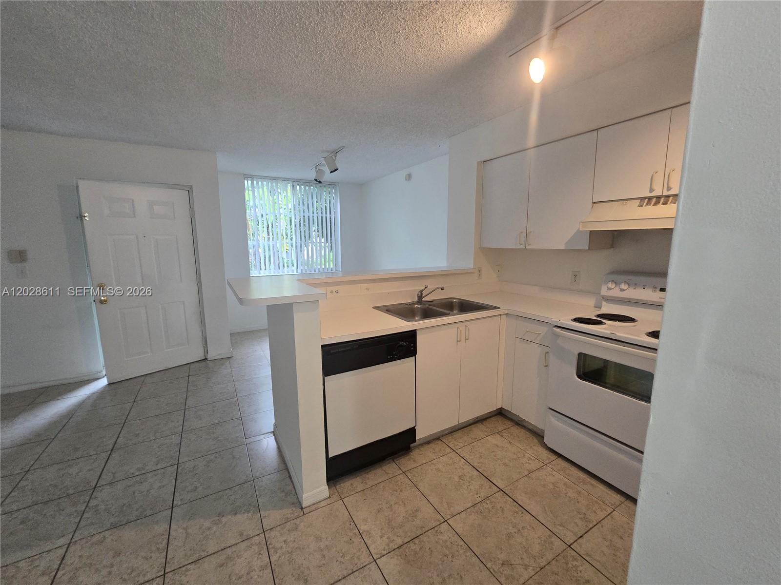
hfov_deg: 106.2
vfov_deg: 89.9
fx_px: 293
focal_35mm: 13
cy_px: 292
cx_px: 390
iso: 400
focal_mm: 2.2
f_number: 2.2
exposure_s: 1/60
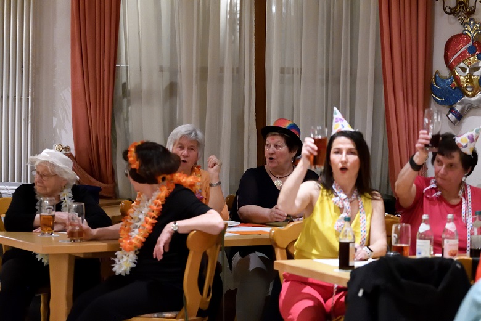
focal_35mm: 129
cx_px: 240
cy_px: 160
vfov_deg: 10.6
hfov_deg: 15.9
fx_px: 1724
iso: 10000
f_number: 2.8
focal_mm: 86
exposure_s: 1/80
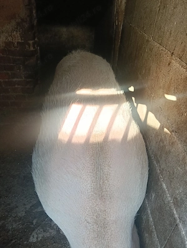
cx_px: 94
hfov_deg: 51.5
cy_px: 124
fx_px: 194
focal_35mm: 27
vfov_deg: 65.2
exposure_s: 1/50.3
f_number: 1.8
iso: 80
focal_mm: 3.98
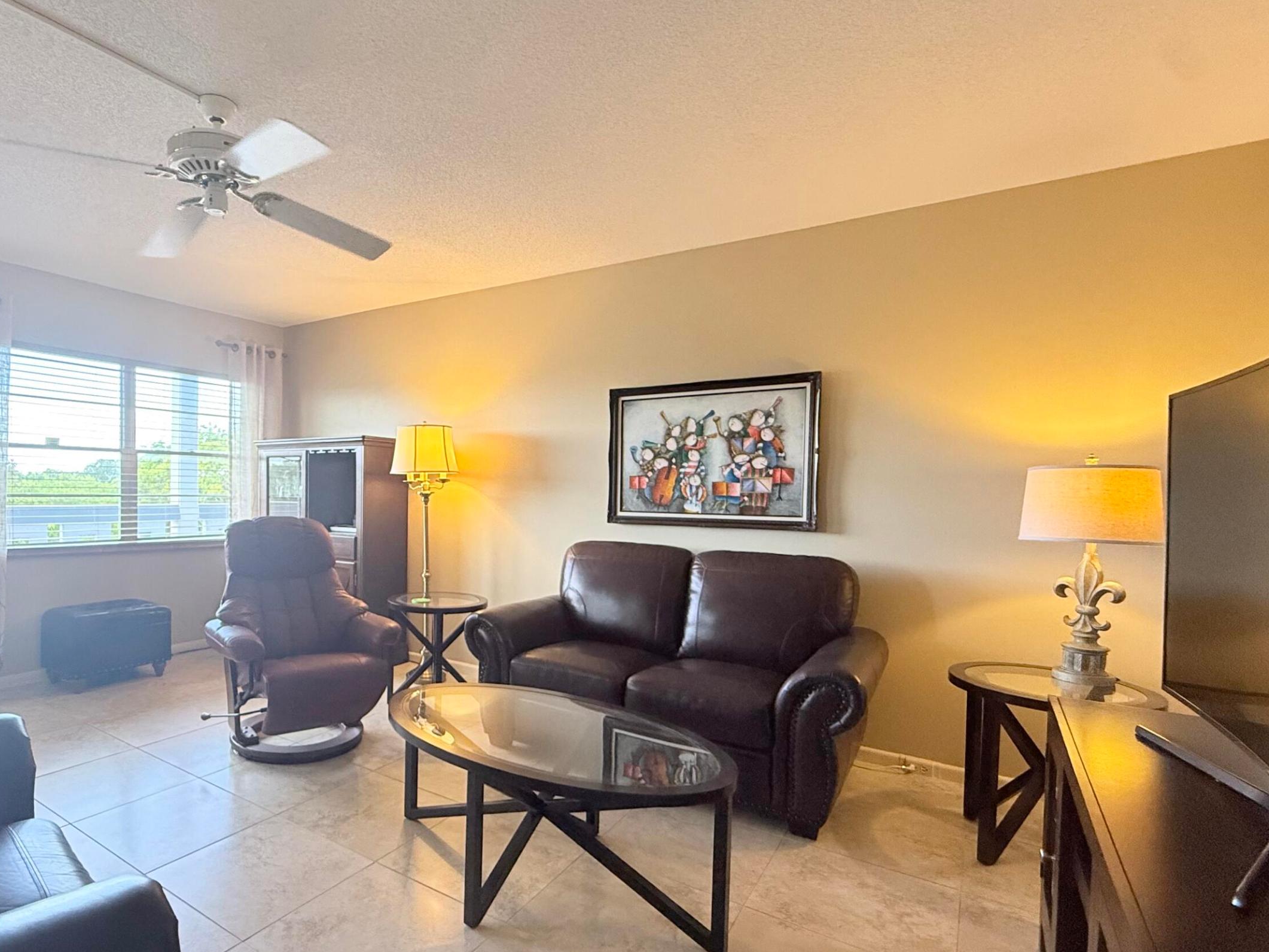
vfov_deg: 68.6
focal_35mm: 19
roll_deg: -1.8
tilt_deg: -1.8
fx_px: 697
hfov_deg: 82.8
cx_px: 465
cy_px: 512
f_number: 2.2
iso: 400
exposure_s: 1/120
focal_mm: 2.22
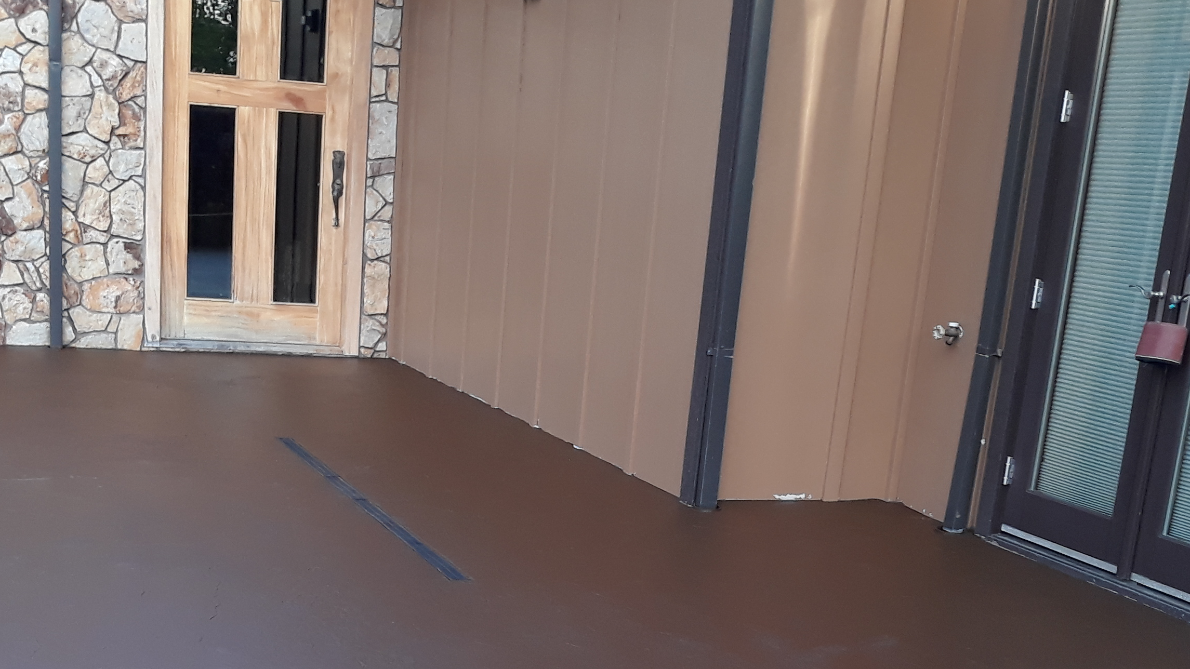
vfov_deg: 21.0
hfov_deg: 37.7
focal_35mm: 55
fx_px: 1735
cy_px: 694
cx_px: 468
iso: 64
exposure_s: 1/120
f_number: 1.7
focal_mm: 3.7
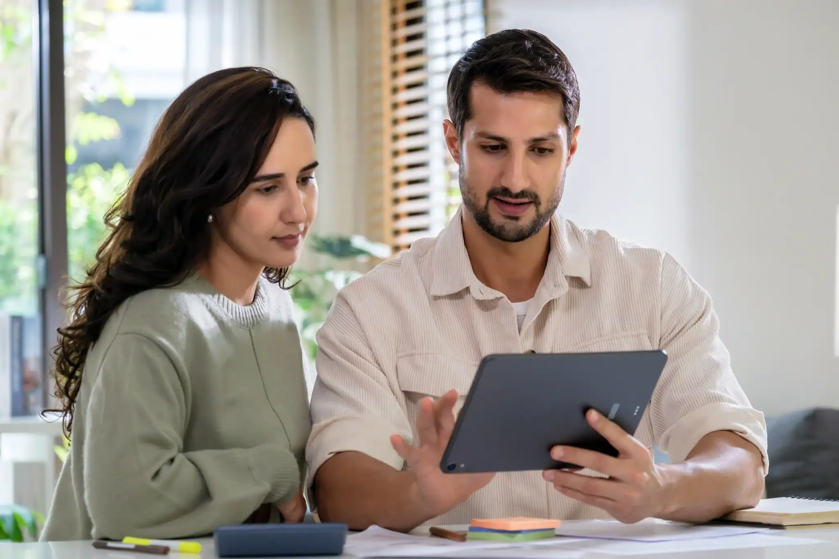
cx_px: 420
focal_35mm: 116
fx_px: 2703
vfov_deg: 11.8
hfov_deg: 17.6
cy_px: 280
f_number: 3.2
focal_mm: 77.3
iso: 800
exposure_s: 1/250
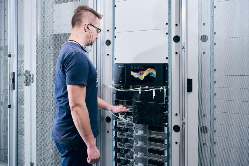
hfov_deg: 56.5
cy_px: 83
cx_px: 124
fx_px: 232
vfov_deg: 39.4
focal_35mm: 34
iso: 100
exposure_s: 1/100
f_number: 6.3
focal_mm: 33.5
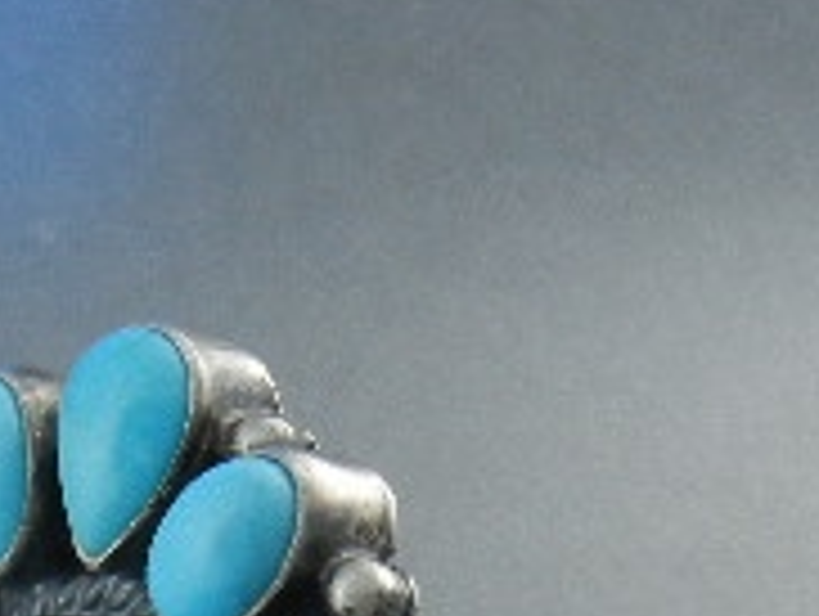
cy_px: 904
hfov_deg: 12.4
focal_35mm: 158
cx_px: 126
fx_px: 3743
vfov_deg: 9.2
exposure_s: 1/30.2
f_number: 3.8
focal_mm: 8.1
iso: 400
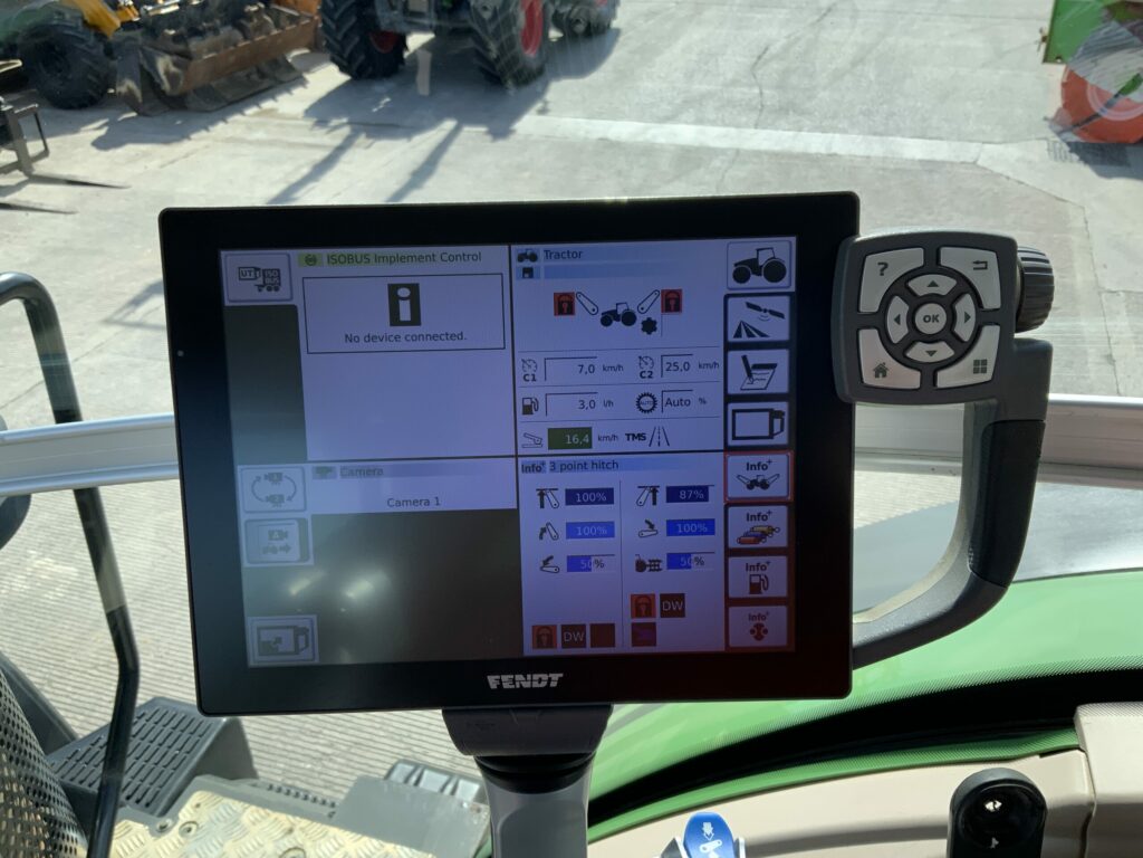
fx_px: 958
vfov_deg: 48.2
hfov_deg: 61.7
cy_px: 429
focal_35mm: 29
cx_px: 572
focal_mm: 3
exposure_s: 1/674
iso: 16
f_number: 1.8
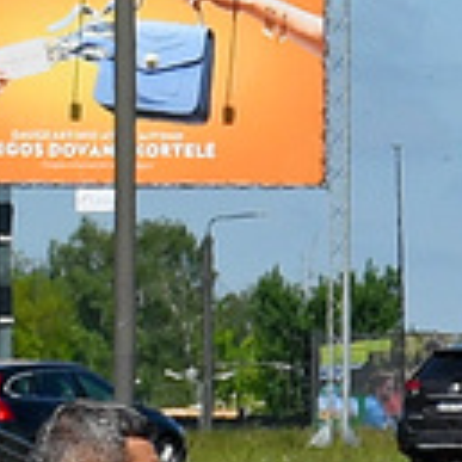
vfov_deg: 3.1
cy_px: 636
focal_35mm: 572
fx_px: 8637
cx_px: 1128
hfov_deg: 3.0
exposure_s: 1/1600
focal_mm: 45
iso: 200
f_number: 6.3
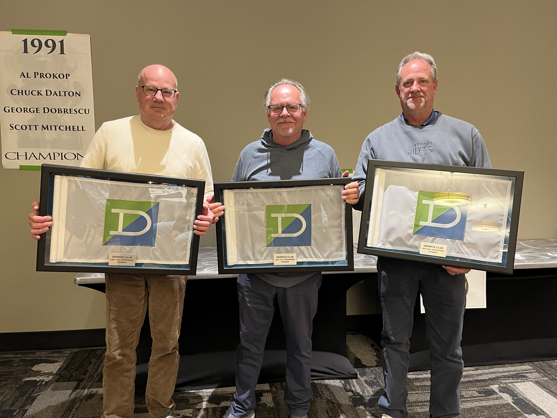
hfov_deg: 67.3
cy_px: 209
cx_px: 278
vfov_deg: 53.1
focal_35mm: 26
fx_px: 418
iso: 250
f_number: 1.6
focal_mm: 5.1
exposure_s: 1/60
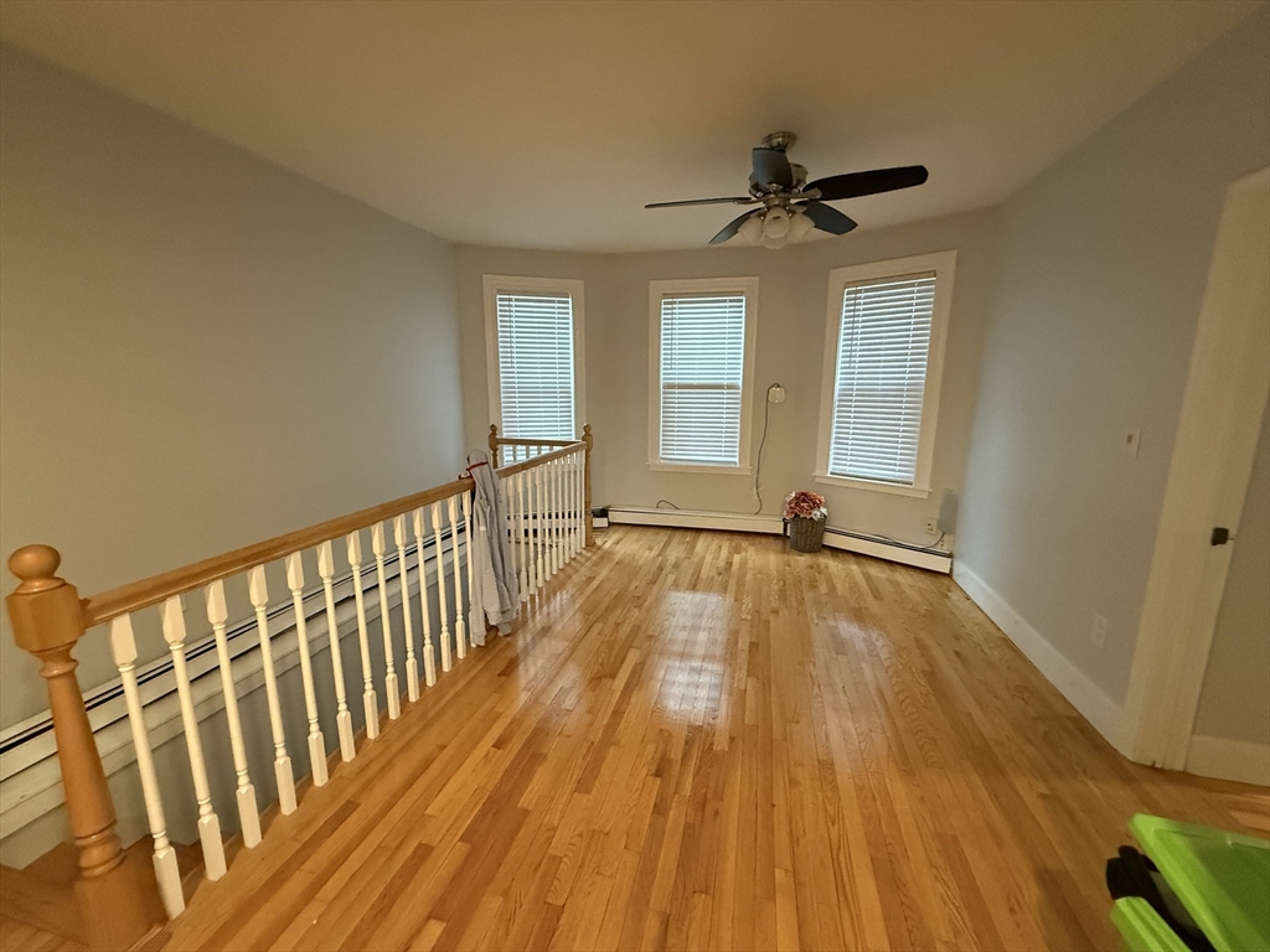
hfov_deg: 102.1
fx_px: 514
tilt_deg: -10.3
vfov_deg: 85.7
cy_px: 476
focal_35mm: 14
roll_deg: -0.2
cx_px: 635
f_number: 2.2
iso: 800
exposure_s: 1/60
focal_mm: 2.22
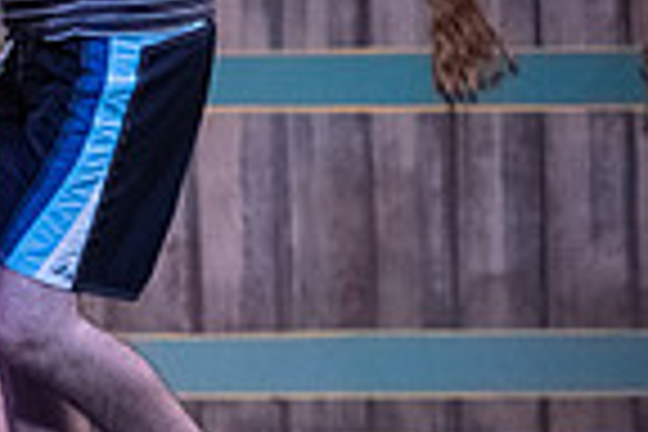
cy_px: -11
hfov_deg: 3.8
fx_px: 9773
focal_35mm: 543
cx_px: -414
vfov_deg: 2.5
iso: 3200
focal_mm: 135
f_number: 3.2
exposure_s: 1/500
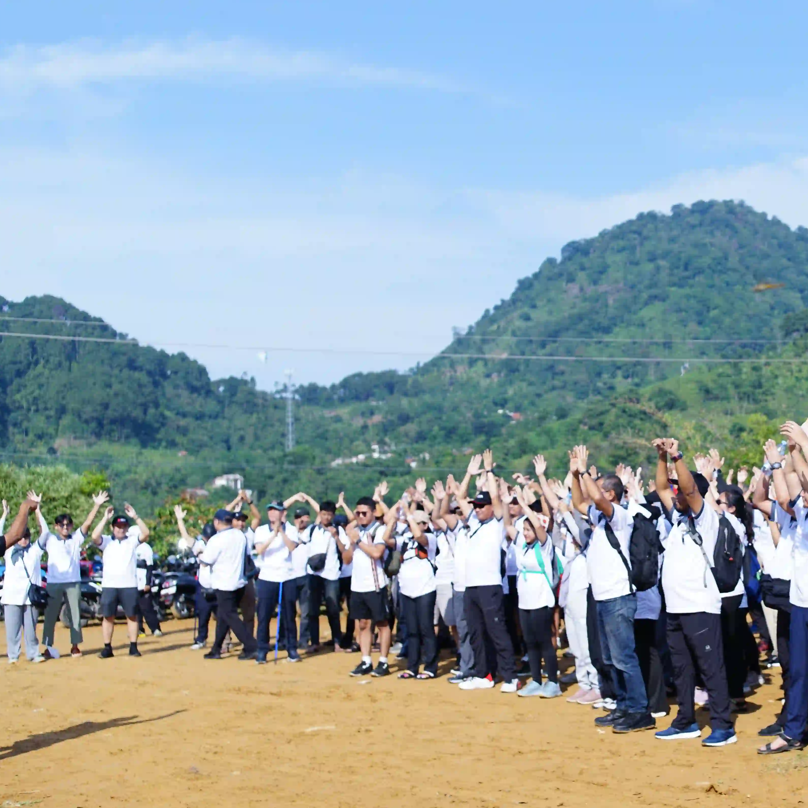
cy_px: 465
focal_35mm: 56
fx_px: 1479
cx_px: 753
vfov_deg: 30.5
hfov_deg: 29.1
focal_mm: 35
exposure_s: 1/2000
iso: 200
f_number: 3.5
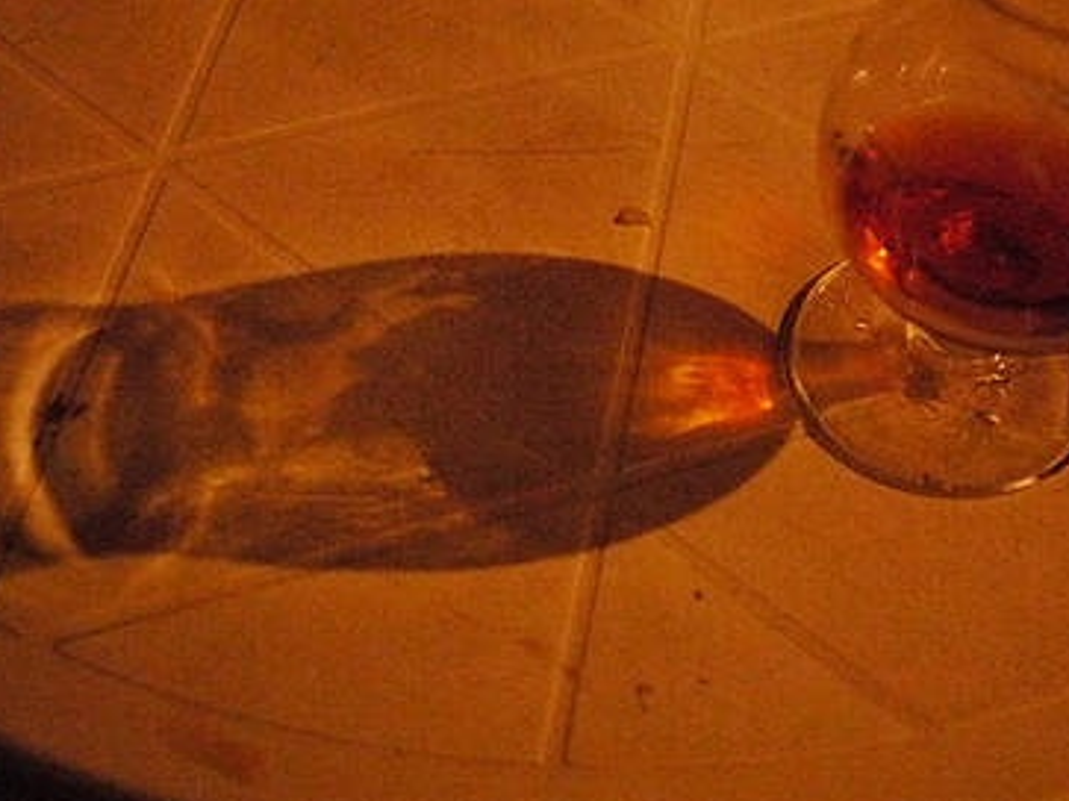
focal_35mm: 64
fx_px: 1976
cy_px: 214
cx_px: 577
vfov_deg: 22.7
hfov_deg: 30.3
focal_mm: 20
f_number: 1.7
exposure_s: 1/40
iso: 3200
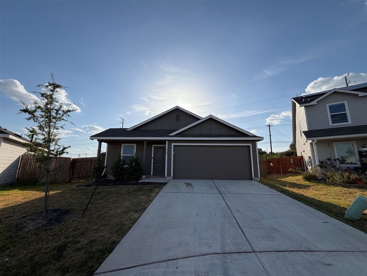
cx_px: 184
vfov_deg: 85.7
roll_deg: -0.1
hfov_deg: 102.1
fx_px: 148
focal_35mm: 14
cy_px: 138
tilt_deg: +9.2
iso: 20
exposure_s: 1/1105
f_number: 2.2
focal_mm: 2.22
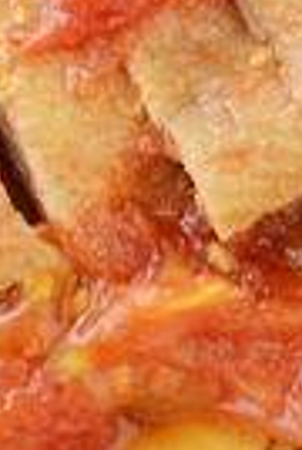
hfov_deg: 4.4
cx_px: -59
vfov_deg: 6.5
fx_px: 3906
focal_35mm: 312
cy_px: -319
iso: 100
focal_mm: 40
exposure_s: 1/30
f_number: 2.8
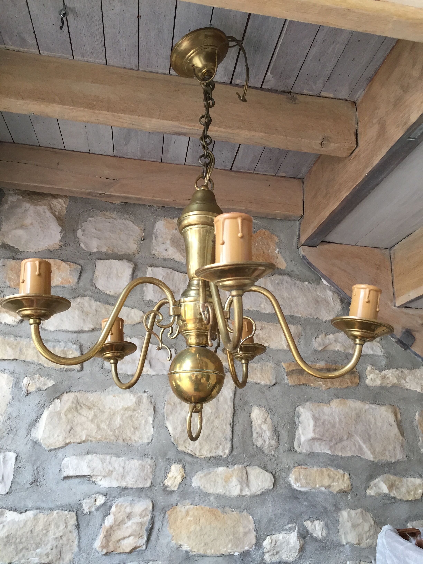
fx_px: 472
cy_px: 282
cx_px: 212
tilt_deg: +19.1
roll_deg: -3.0
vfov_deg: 61.7
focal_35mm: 29
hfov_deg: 48.2
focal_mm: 4.15
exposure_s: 1/33
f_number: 2.2
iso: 125
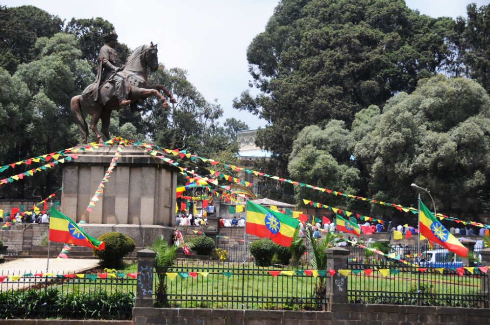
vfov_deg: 14.0
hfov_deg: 20.9
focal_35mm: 98
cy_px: 162
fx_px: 1325
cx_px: 245
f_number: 5.6
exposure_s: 1/3200
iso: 800
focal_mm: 65
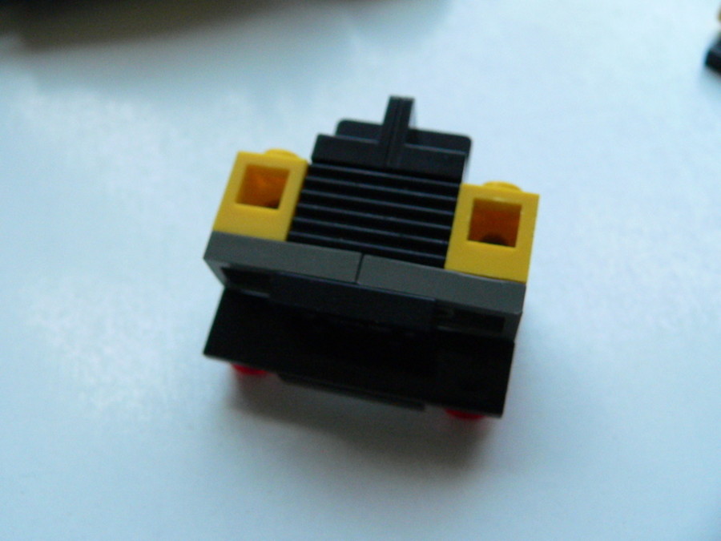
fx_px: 750
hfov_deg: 51.4
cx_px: 360
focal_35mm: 36
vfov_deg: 39.7
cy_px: 270
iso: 400
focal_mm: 6
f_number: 4
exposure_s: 1/200
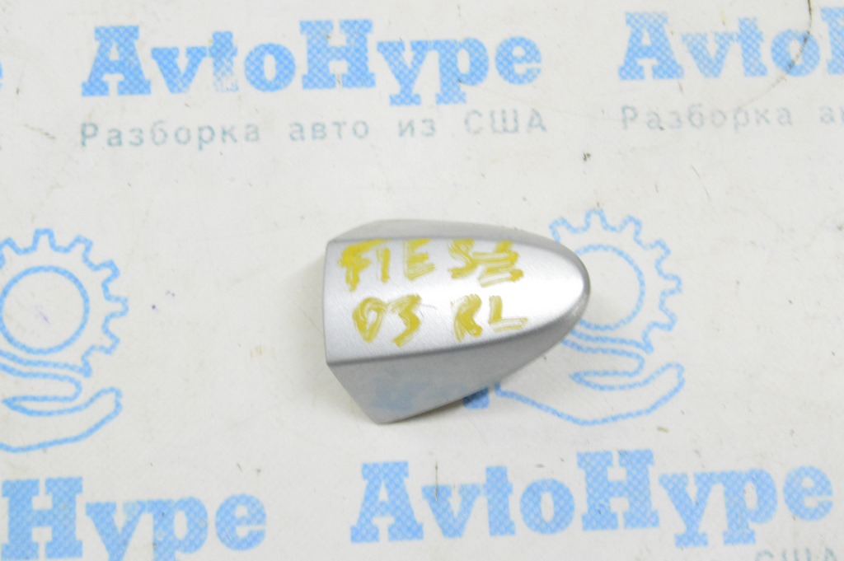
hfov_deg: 33.4
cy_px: 280
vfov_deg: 22.6
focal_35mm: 60
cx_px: 422
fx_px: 1406
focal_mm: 40
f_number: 20
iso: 6400
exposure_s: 1/15
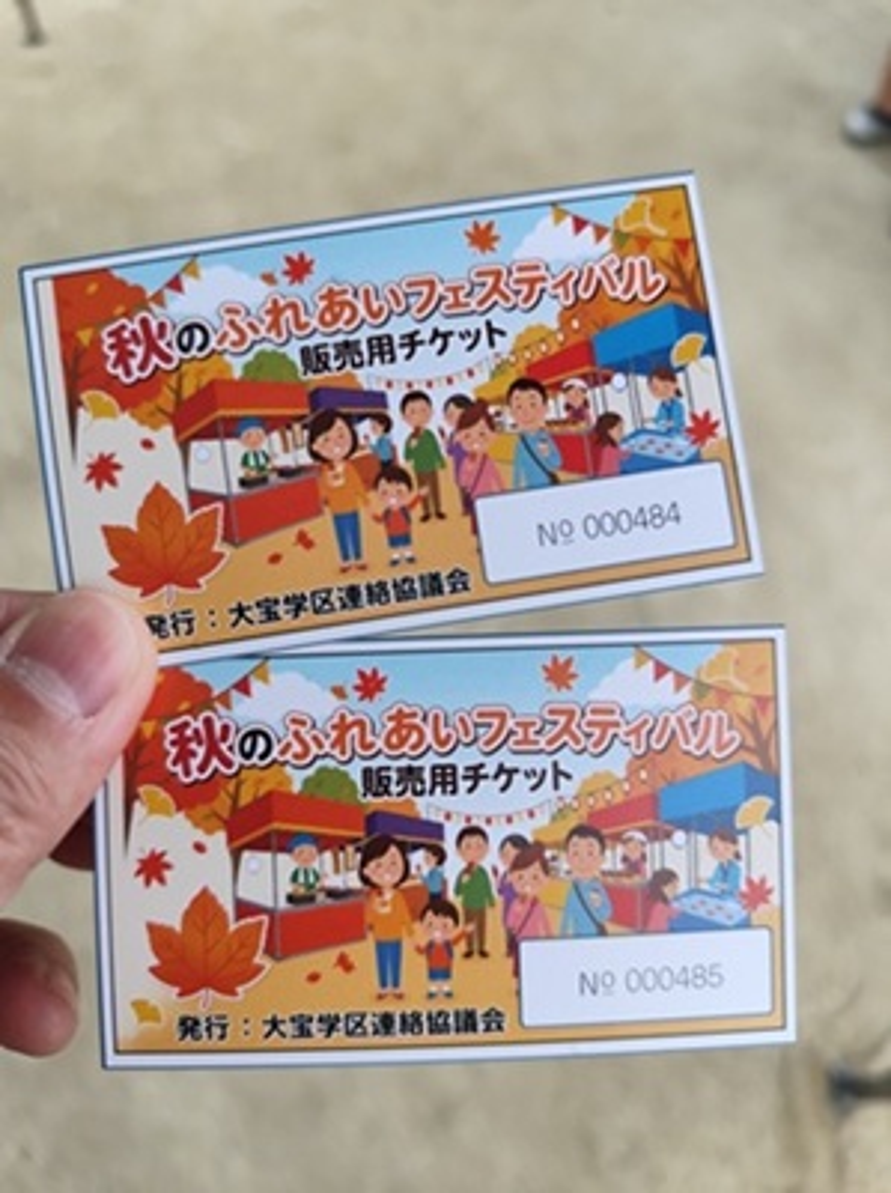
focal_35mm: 23
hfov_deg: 58.8
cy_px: 596
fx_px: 791
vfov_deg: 74.0
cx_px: 446
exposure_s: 1/100
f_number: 1.65
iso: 125
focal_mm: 6.19
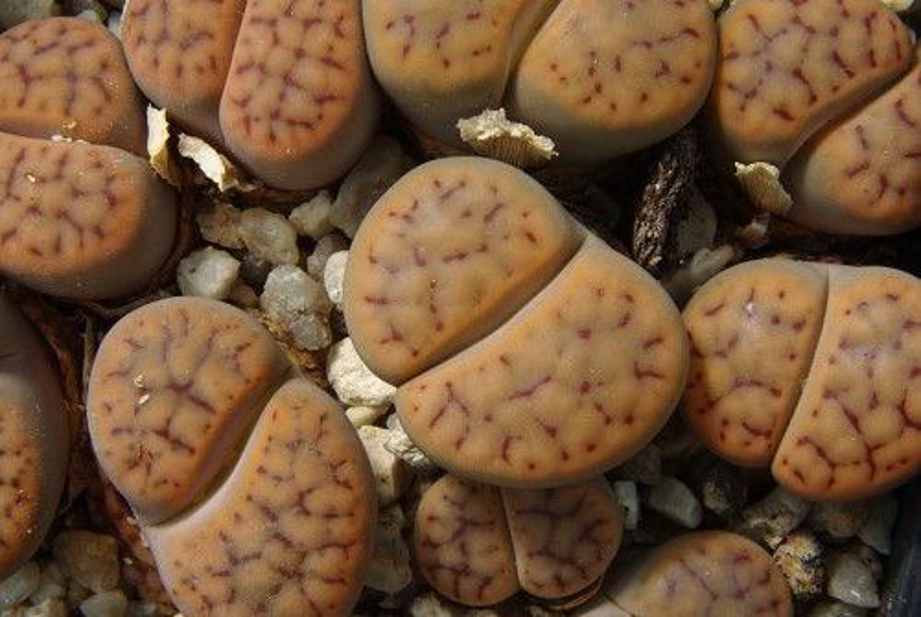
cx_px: 460
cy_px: 308
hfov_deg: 19.4
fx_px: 2690
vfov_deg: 13.1
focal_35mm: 105
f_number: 38
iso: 100
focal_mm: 70
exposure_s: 1/3.33
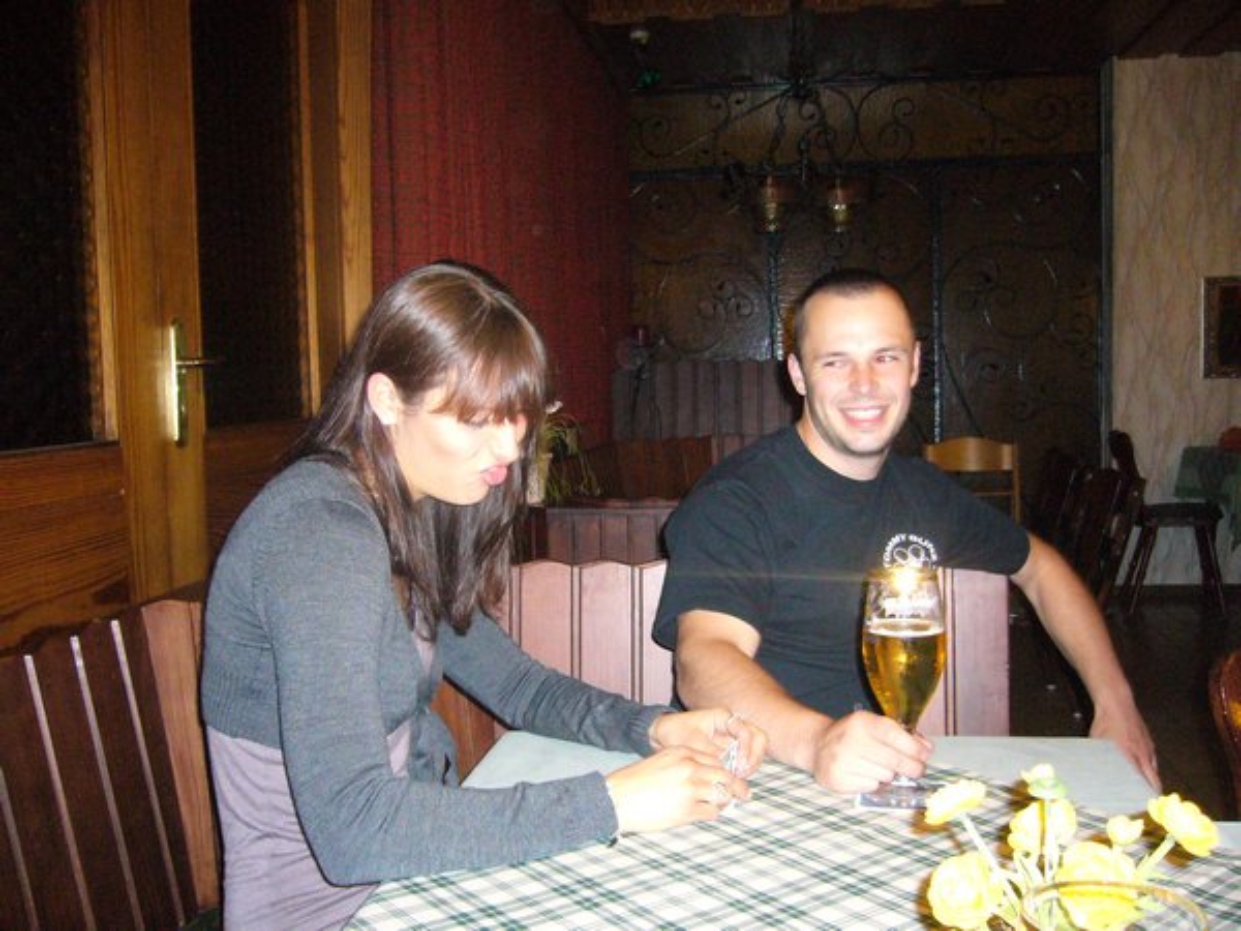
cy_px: 466
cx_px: 620
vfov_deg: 40.7
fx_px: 1255
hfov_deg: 52.6
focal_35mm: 35
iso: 400
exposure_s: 1/30
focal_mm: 5.8
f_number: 2.8
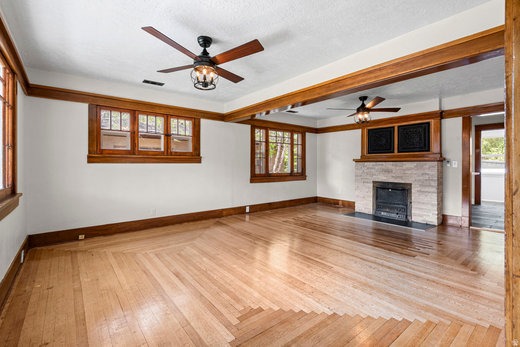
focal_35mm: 16
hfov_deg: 96.7
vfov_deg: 73.8
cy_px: 174
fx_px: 231
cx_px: 260
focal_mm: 16
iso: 100
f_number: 9
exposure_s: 1
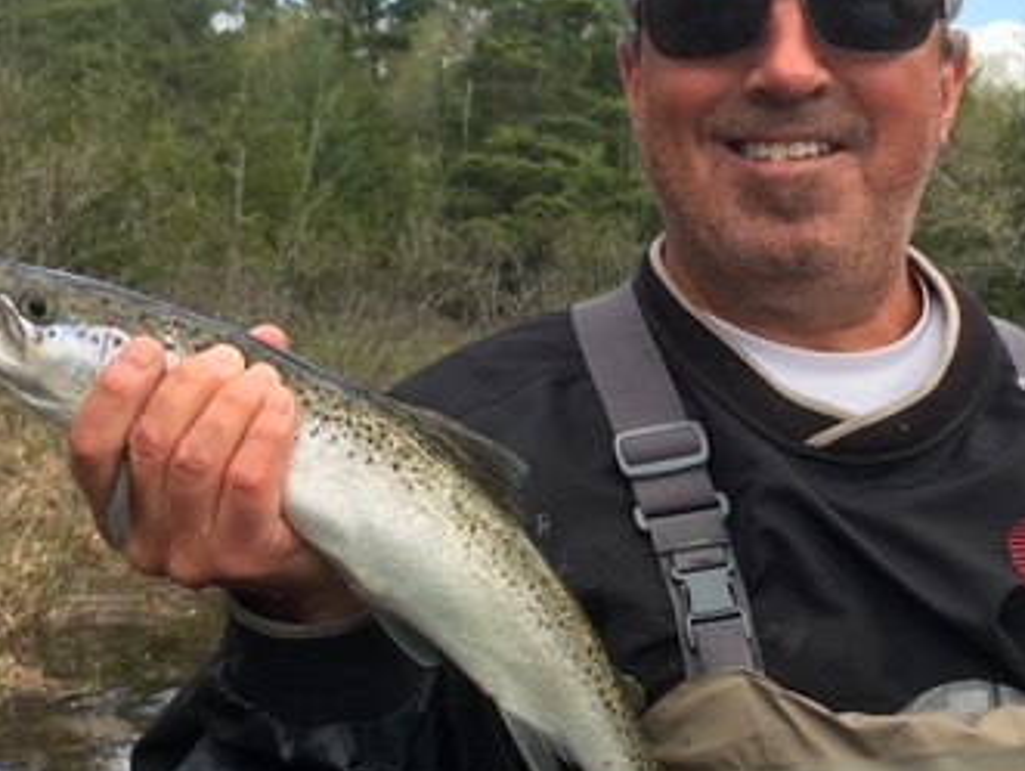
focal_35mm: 56
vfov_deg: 25.9
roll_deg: -0.6
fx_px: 1660
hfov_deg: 34.0
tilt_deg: -7.5
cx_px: 691
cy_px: 564
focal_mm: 4.15
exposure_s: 1/452
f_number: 2.2
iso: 25
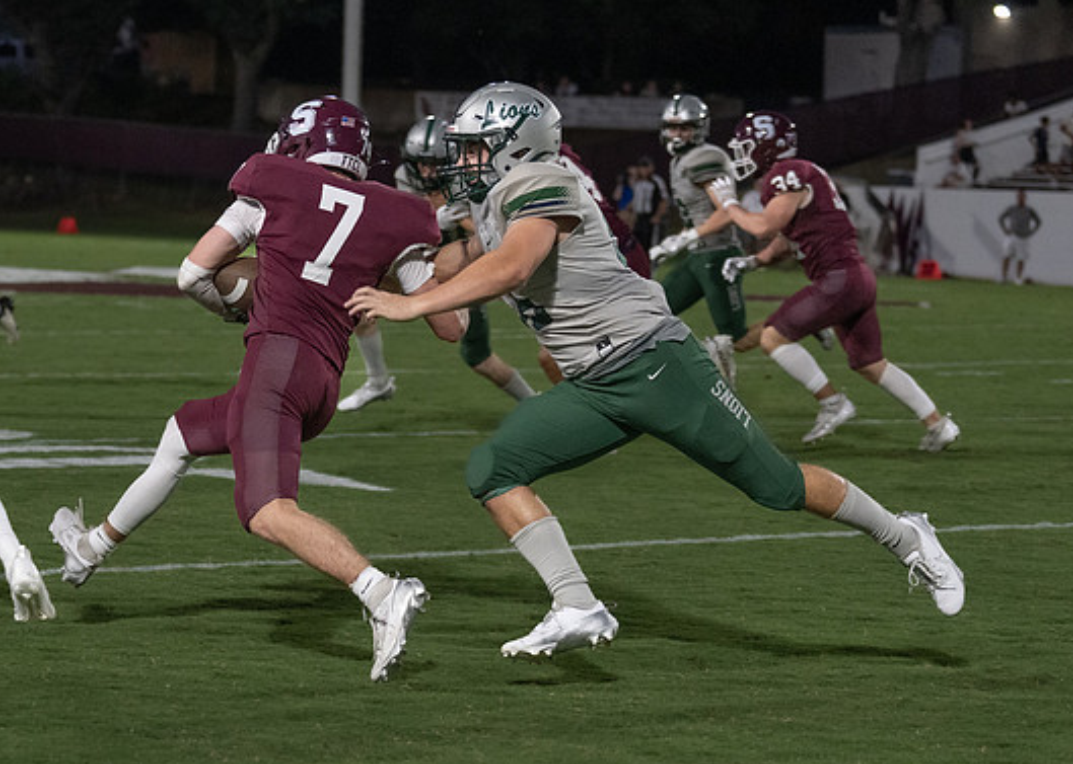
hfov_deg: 15.5
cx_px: 263
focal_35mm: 129
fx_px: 3928
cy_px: 482
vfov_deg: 11.1
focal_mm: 70
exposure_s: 1/1250
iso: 3200
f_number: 2.8
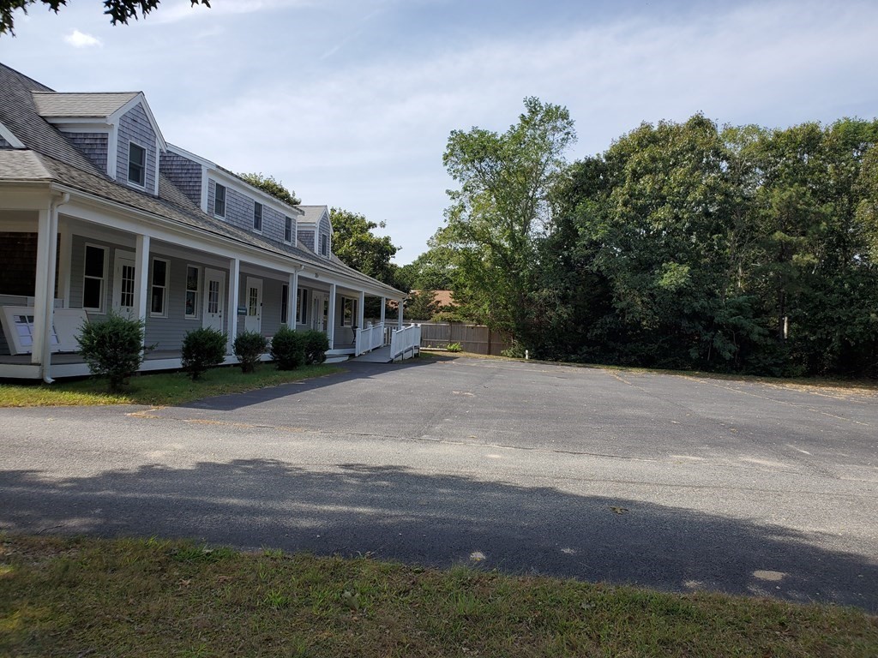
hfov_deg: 67.3
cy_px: 329
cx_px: 439
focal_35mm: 26
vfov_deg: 53.1
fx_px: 659
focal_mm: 4.3
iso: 50
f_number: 2.4
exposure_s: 1/1270
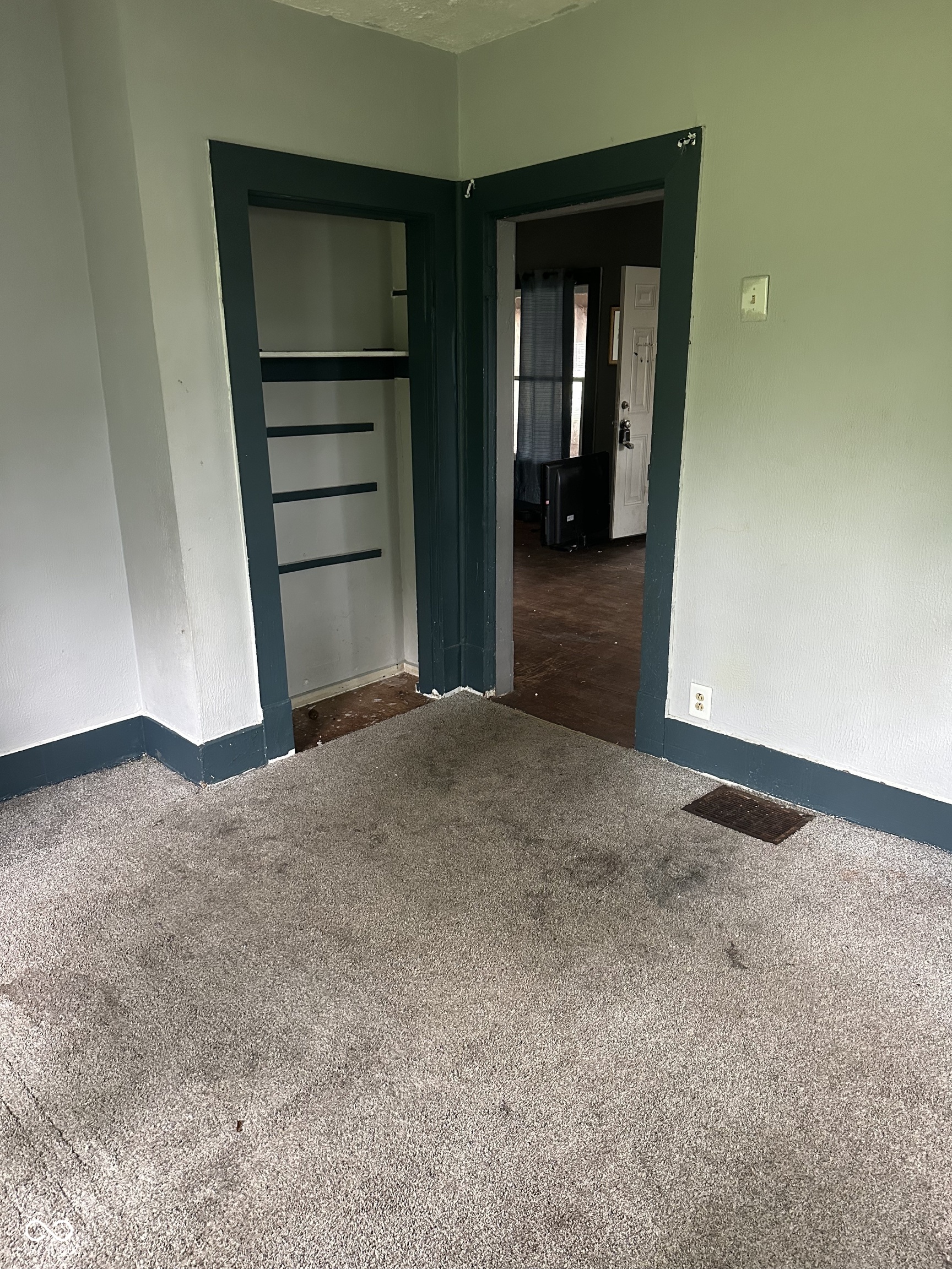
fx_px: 880
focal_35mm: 24
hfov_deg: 56.8
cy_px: 634
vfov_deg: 71.6
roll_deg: -0.1
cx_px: 476
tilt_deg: -16.4
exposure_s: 1/60
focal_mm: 6.86
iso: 640
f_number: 1.78
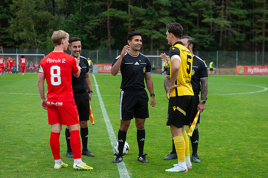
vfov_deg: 15.9
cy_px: 89
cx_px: 134
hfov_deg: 23.7
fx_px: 640
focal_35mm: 86
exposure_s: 1/500
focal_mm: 86
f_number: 4
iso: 200
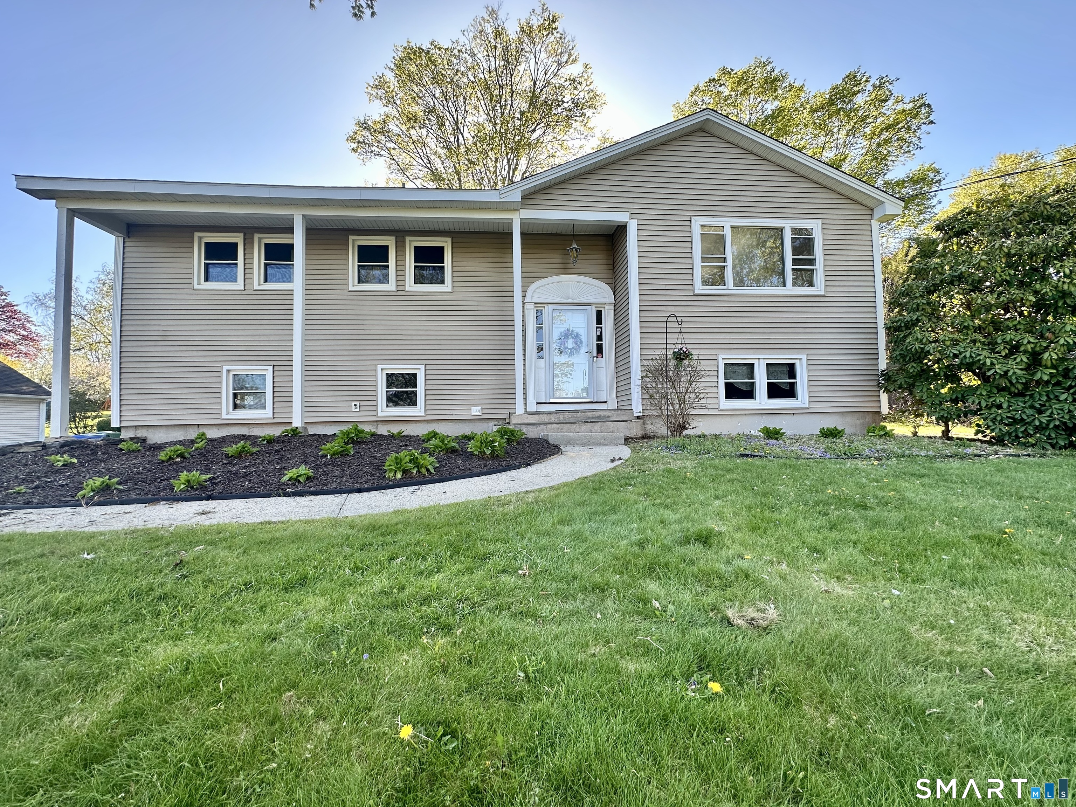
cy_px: 404
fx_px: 435
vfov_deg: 85.7
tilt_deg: +2.7
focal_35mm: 14
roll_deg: +0.8
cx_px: 538
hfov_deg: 102.1
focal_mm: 2.22
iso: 40
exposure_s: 1/196
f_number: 2.2
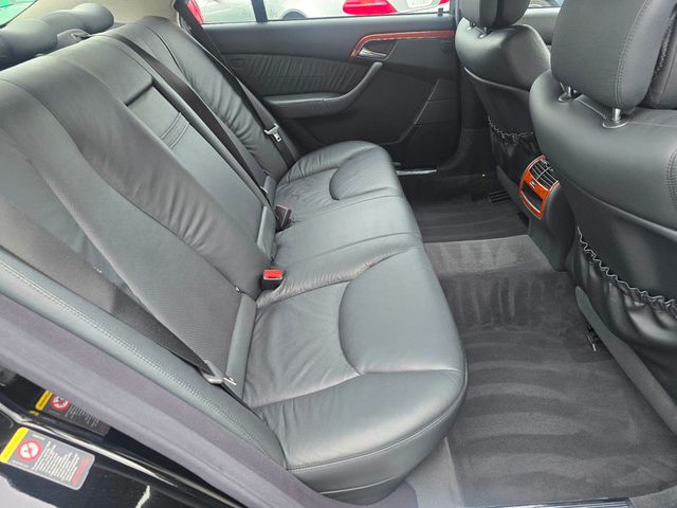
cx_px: 338
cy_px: 254
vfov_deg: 58.9
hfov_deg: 73.9
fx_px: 450
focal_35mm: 23
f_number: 1.7
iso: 200
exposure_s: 1/120
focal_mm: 6.3
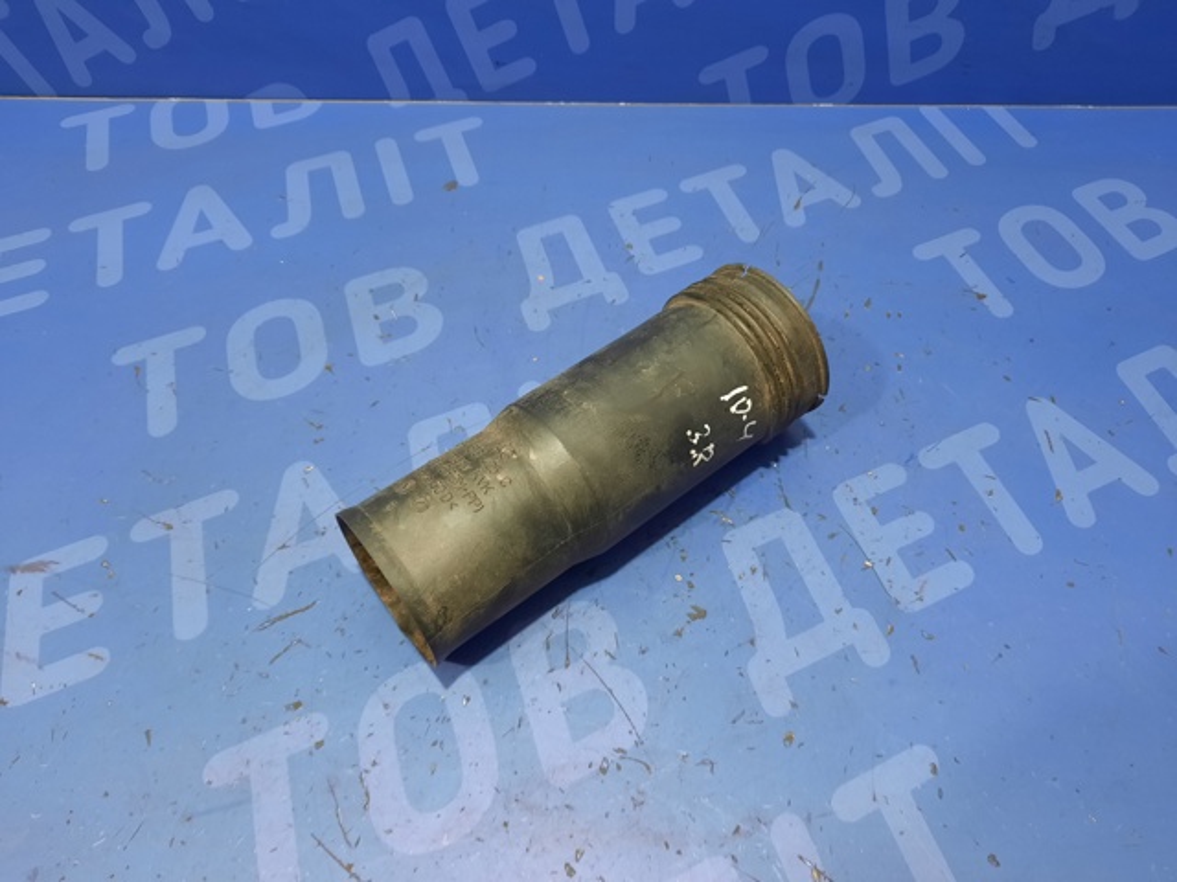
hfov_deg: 69.4
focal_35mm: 25
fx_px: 850
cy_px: 441
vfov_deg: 54.9
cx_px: 588
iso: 320
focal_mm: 4.6
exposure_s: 1/30
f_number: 2
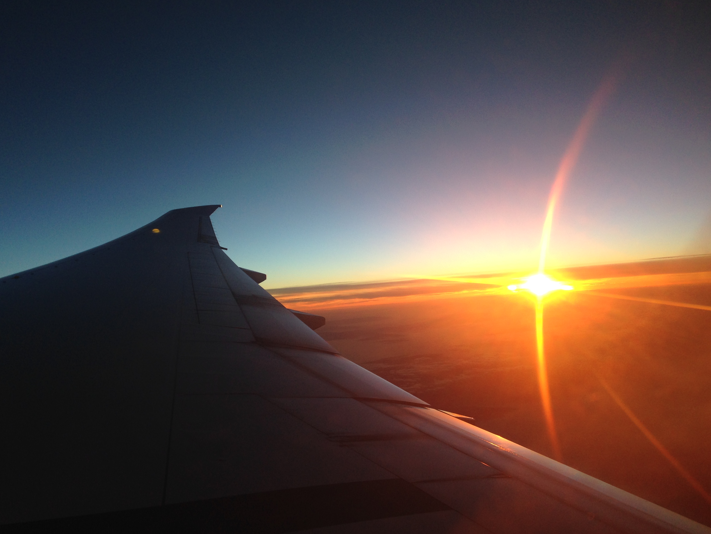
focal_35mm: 34
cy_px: 262
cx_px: 358
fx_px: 698
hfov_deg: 54.0
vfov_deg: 41.8
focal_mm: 4.12
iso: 50
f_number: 2.4
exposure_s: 1/229
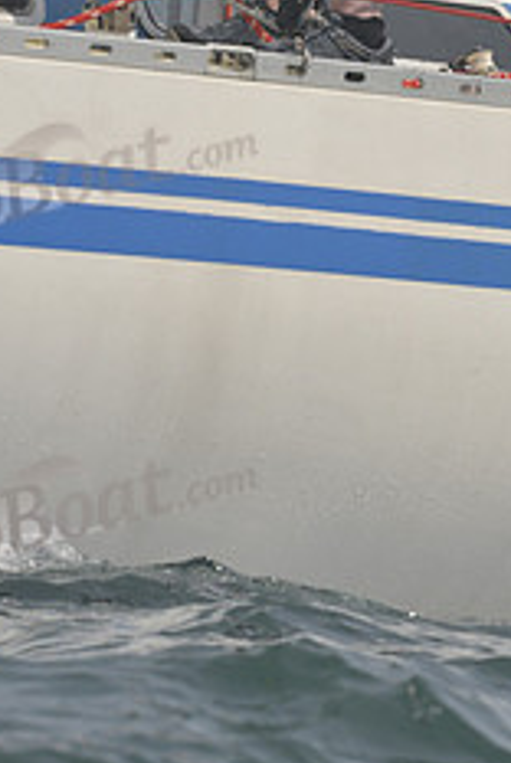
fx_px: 14774
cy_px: -23
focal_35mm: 696
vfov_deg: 3.0
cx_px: 427
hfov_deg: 2.0
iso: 280
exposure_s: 1/1000
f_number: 10
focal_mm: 280
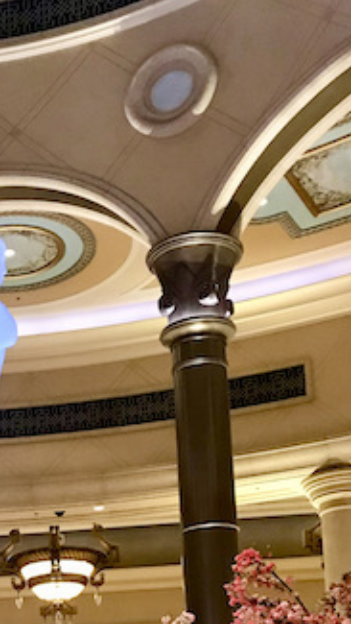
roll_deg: +1.4
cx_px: -94
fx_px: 1240
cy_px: 670
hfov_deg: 15.4
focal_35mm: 75
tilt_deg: +10.6
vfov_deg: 26.2
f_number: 1.8
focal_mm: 3.99
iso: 100
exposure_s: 1/15
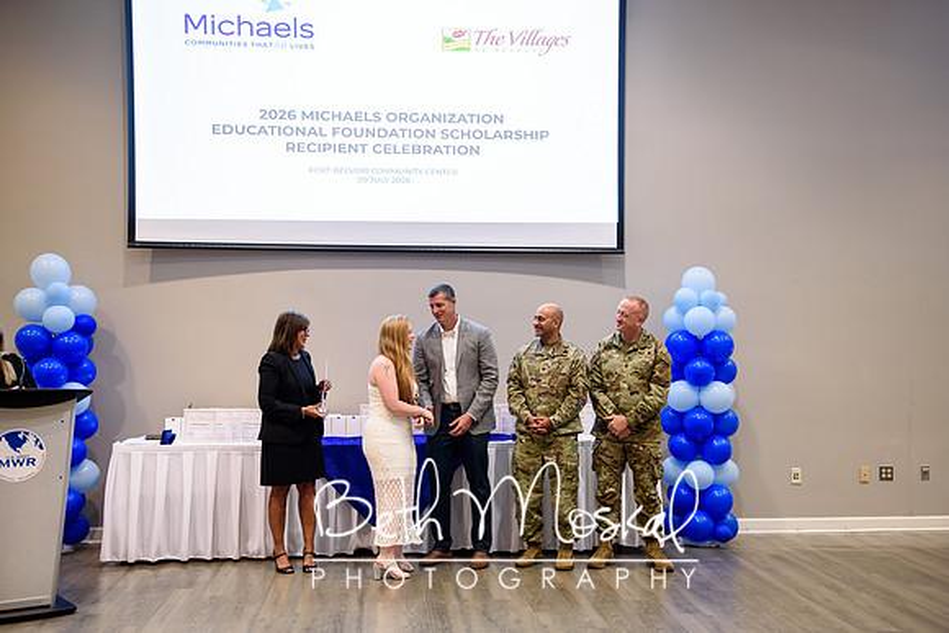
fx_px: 1266
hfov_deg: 41.1
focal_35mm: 48
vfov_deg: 28.1
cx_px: 474
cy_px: 316
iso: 1000
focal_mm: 48
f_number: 2.8
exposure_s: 1/160
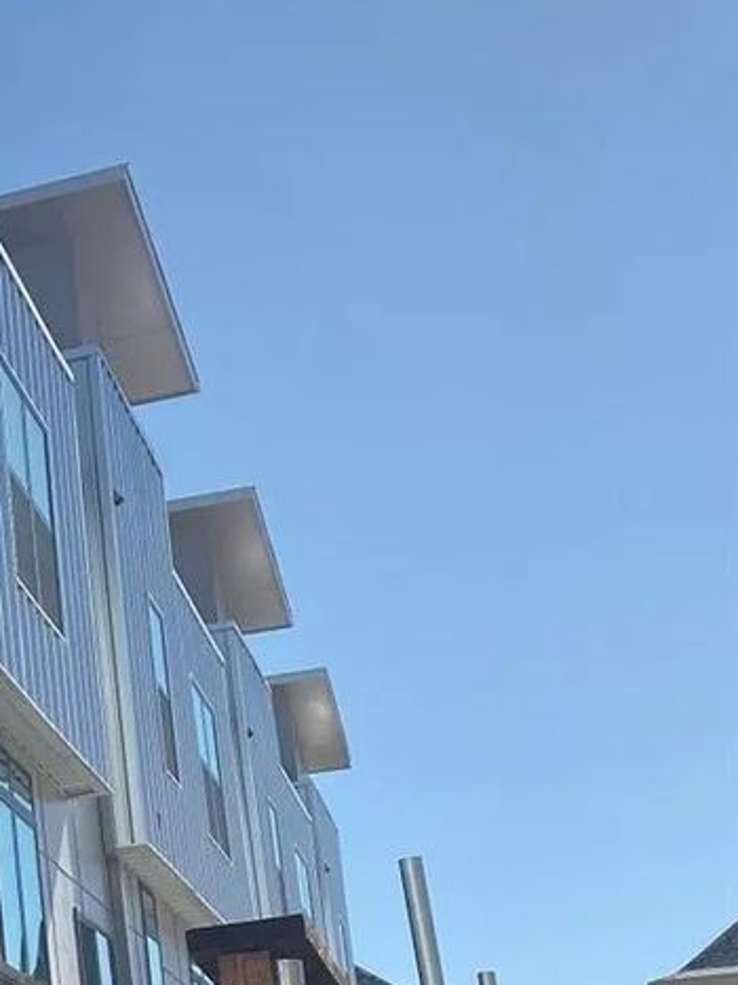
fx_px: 2161
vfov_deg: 25.3
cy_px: 781
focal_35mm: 76
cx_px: -339
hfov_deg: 17.6
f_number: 1.8
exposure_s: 1/3215
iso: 32
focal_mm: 4.25
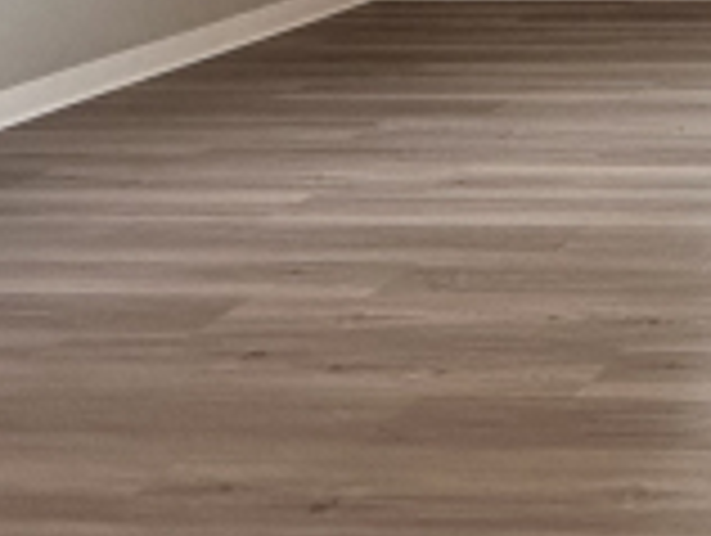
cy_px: -275
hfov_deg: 21.8
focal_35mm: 59
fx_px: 1214
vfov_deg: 21.0
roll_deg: +0.5
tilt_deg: -2.2
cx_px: 1258
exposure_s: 1/120
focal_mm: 2.22
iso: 160
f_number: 2.2
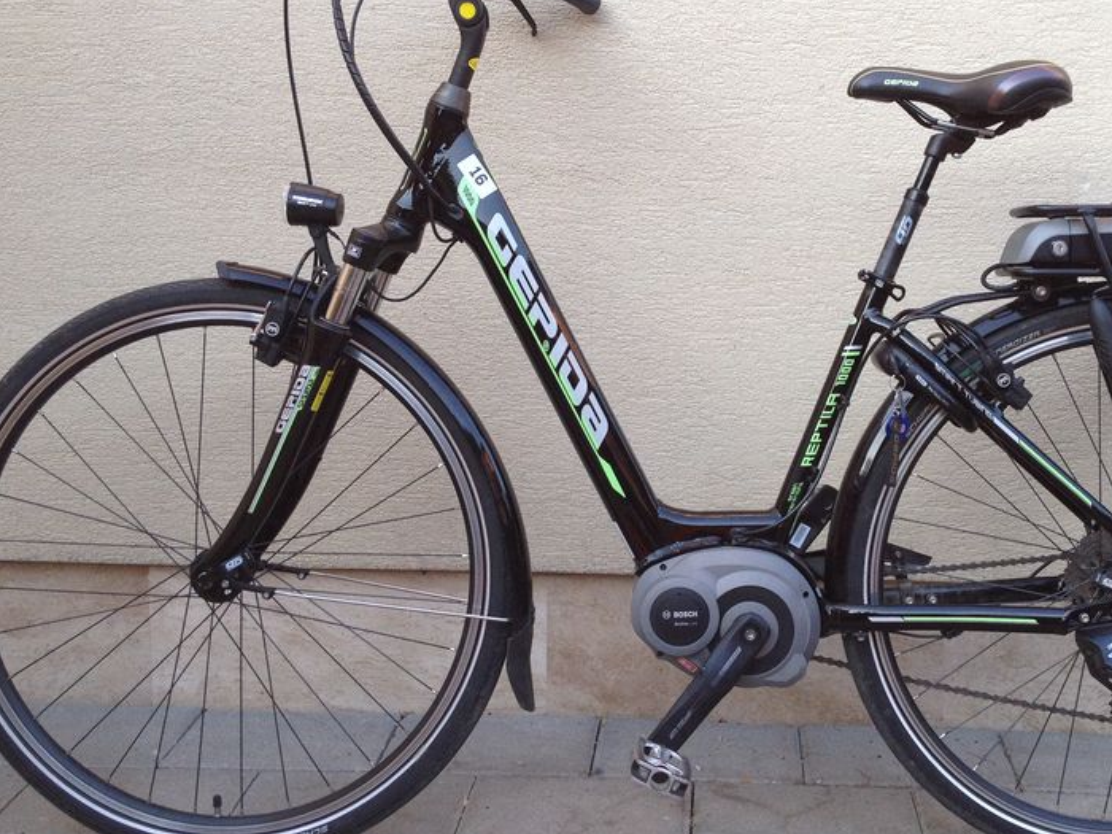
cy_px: 362
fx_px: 1606
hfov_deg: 37.9
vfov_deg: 29.1
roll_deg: -1.2
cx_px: 715
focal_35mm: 50
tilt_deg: -9.7
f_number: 2.4
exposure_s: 1/120
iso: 64
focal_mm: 4.28
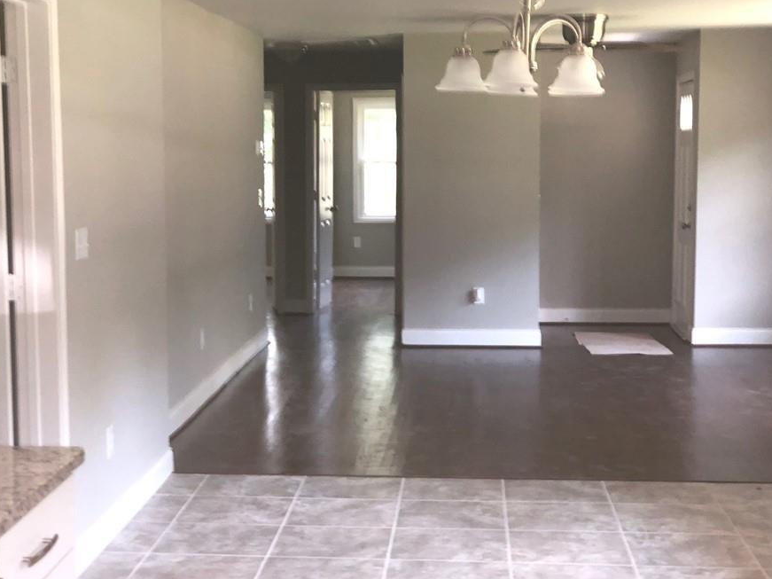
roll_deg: -0.4
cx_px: 342
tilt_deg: -5.2
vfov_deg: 21.9
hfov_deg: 29.0
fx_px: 1494
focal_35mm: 67
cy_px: 296
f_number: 2.8
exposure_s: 1/30
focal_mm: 6.6
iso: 80
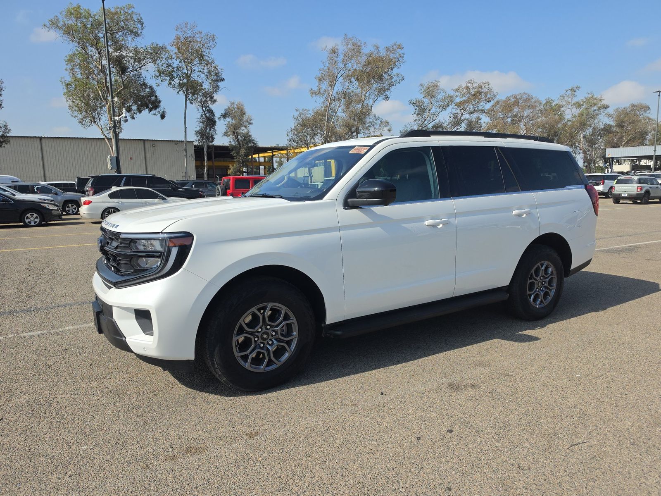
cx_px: 330
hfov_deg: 73.9
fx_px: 439
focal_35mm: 23
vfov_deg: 58.9
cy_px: 248
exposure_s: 1/7330
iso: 65
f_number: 1.4
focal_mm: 6.5
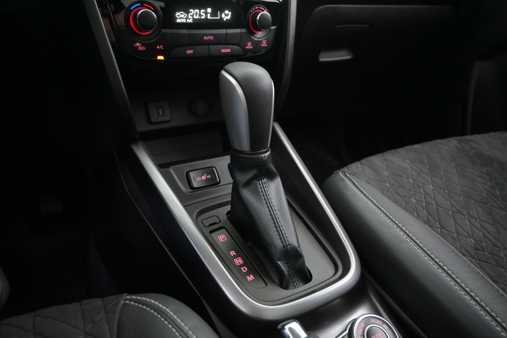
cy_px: 169
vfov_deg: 47.9
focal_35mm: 27
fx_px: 380
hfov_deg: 67.4
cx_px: 254
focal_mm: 18
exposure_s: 1/30
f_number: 3.5
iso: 4500
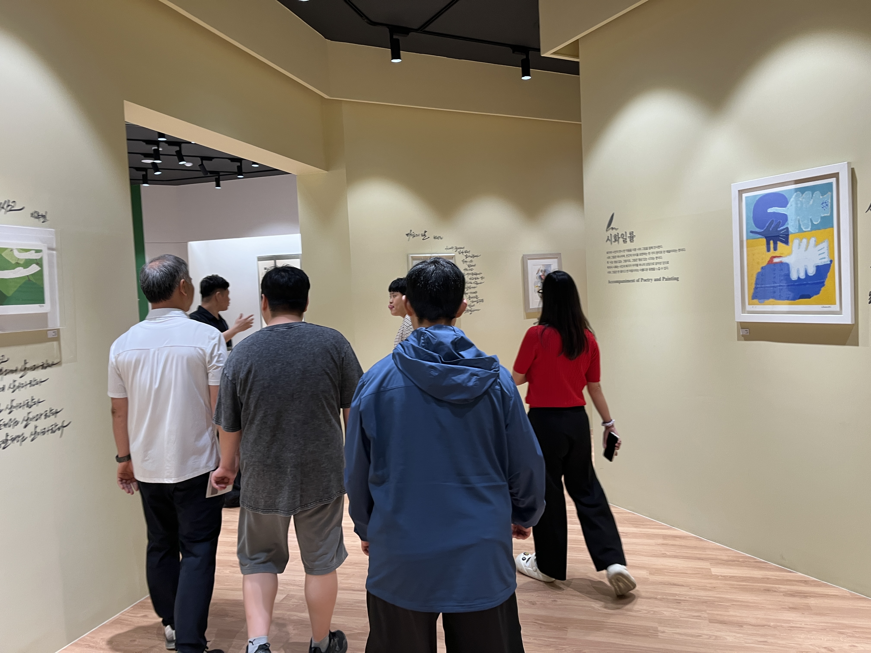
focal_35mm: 26
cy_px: 326
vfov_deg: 53.1
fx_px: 654
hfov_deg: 67.3
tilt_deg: -1.1
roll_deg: +0.3
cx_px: 436
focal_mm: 5.1
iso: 80
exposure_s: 1/60
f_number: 1.6
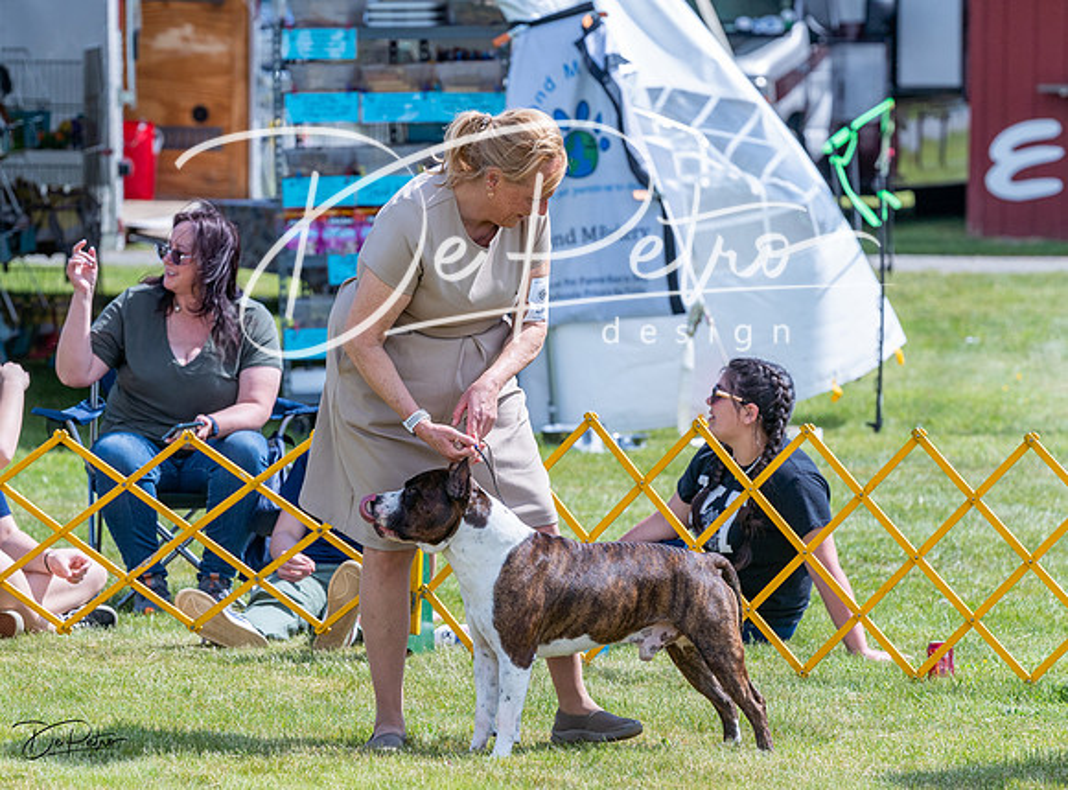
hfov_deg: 8.4
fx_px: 7239
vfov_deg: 6.2
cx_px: 506
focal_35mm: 236
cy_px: 392
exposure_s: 1/1600
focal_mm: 192
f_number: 5.6
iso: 400
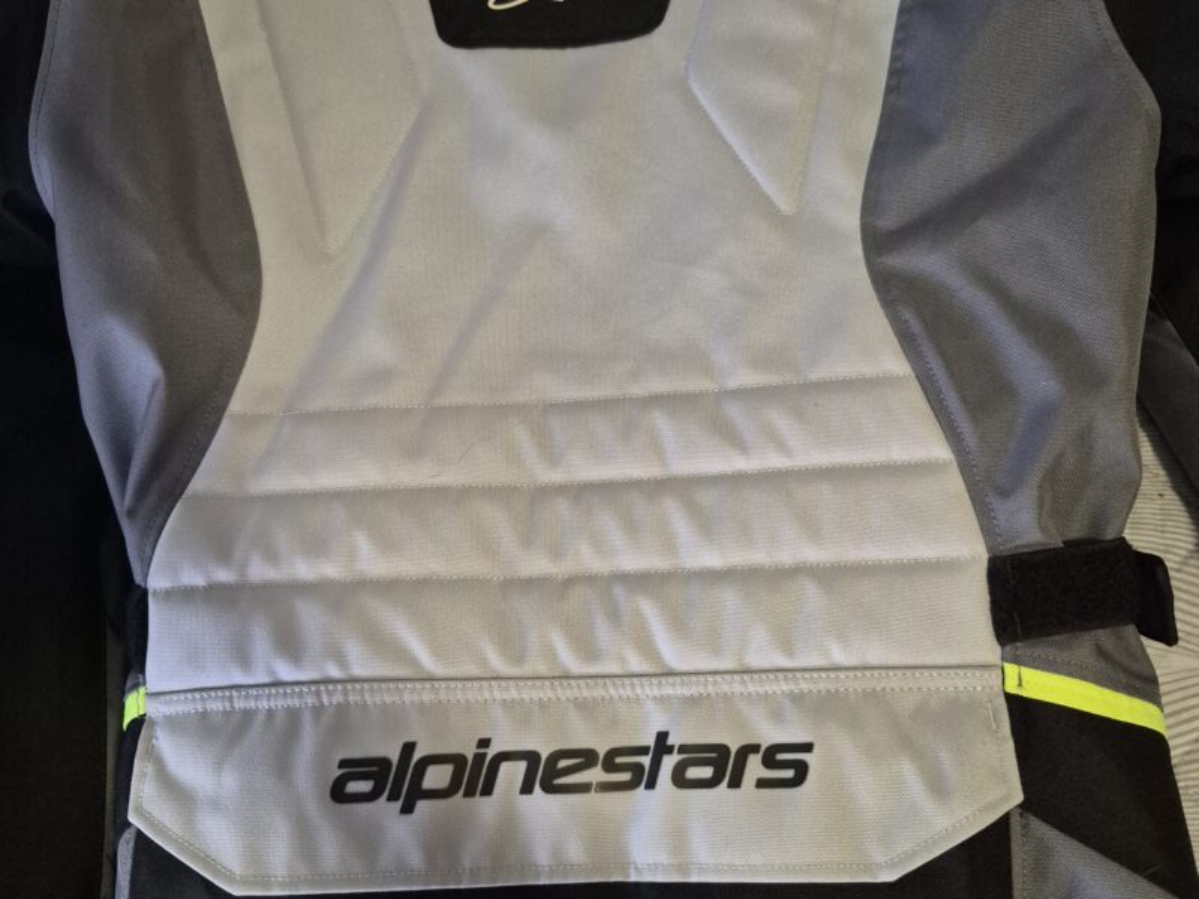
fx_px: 797
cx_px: 600
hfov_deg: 73.9
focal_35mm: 23
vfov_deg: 58.9
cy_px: 450
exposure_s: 1/100
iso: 1600
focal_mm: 5.4
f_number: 1.8
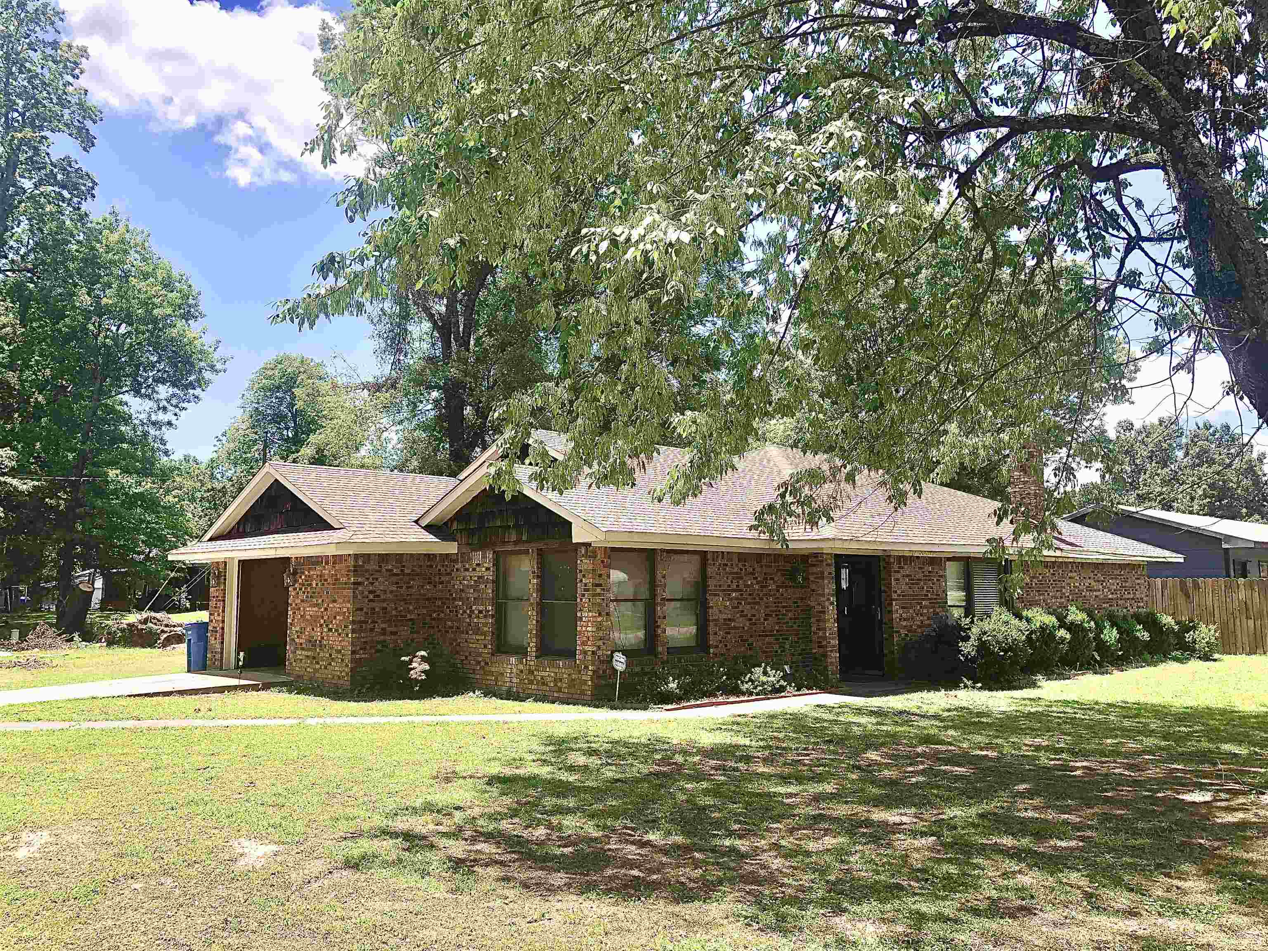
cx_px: 634
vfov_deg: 49.7
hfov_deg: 63.4
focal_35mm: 28
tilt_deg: +6.4
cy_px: 476
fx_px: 1026
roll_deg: +0.8
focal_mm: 3.99
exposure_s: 1/750
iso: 20
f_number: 1.8
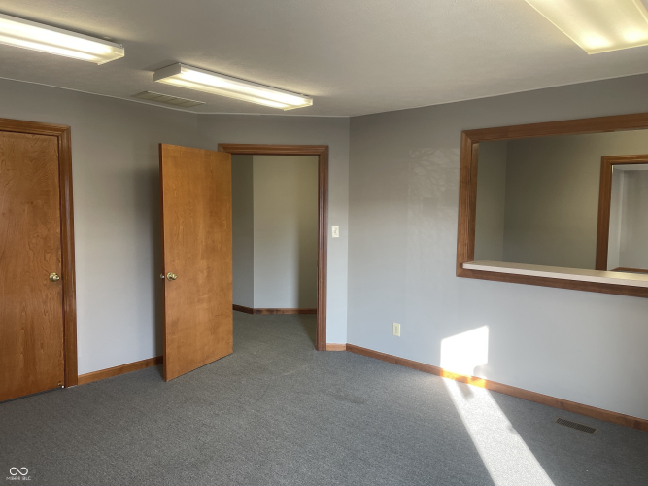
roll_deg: -0.7
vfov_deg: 54.9
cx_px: 324
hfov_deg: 69.4
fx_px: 468
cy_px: 243
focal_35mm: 25
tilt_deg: -5.7
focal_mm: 5.1
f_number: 1.6
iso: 100
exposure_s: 1/120
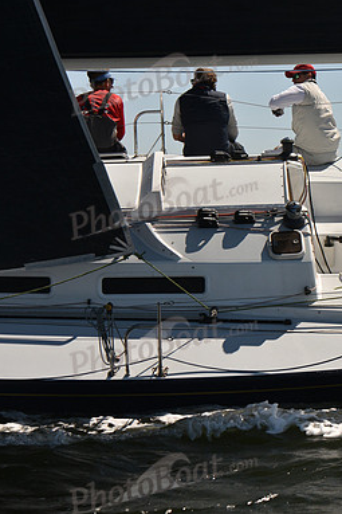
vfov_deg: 19.3
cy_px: 256
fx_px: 1512
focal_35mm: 106
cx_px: 329
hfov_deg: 12.8
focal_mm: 70
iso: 250
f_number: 4.5
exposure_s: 1/1600
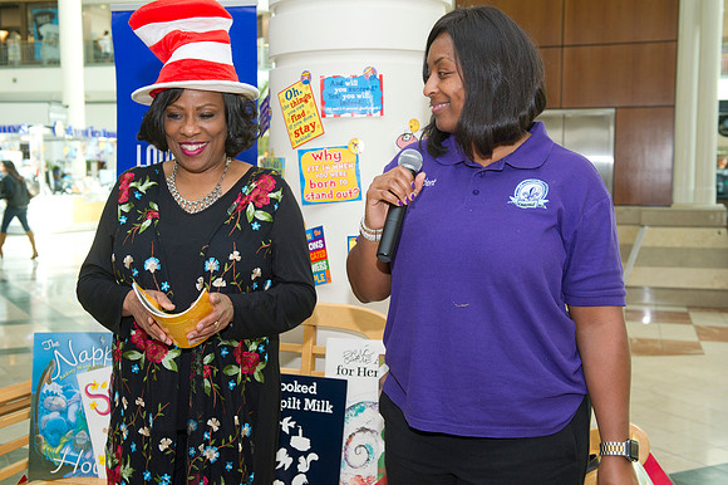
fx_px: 970
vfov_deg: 28.0
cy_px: 242
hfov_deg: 41.1
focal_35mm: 48
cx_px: 364
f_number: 5.6
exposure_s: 1/250
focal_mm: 48
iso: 1250
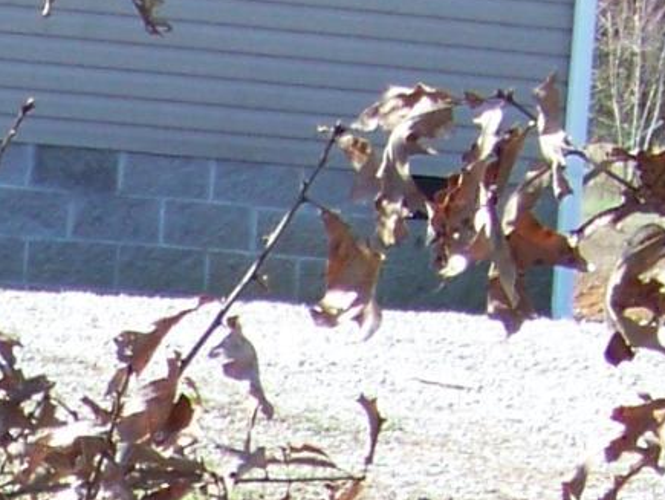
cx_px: -338
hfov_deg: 7.8
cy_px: 1197
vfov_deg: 5.8
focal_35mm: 248
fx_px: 4768
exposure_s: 1/400
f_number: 2.8
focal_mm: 5.85
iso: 69
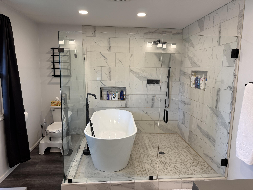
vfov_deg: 56.8
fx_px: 175
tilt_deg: -7.6
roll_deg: -0.6
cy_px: 95
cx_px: 126
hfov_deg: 71.6
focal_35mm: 24
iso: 80
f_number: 1.78
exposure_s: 1/120
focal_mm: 6.76
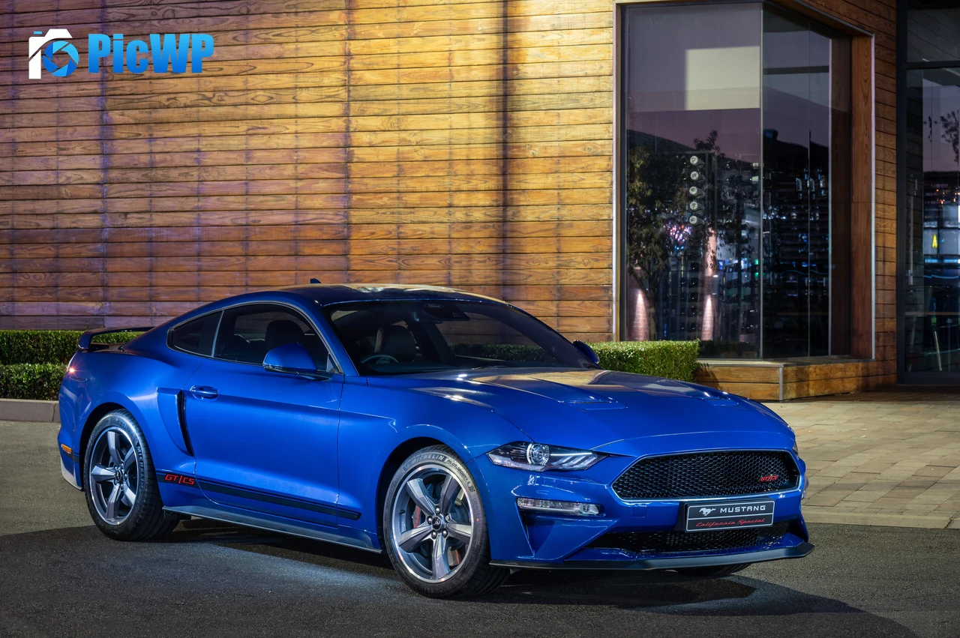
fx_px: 2211
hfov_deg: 24.5
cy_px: 319
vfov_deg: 16.4
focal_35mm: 83
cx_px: 480
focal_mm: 83
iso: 200
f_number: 10
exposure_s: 10
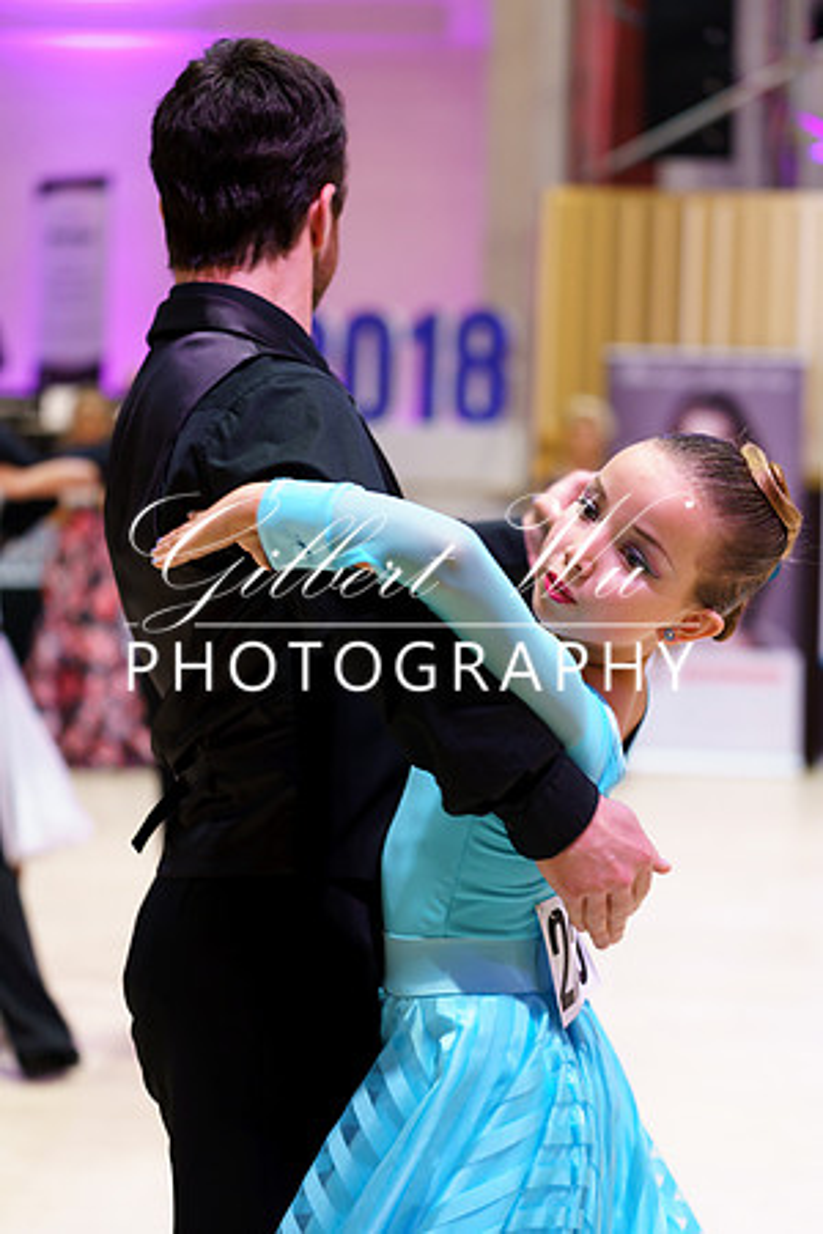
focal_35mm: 70
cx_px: 412
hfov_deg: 19.5
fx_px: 2400
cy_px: 617
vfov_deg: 28.8
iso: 2000
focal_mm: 70
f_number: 2.8
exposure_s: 1/200
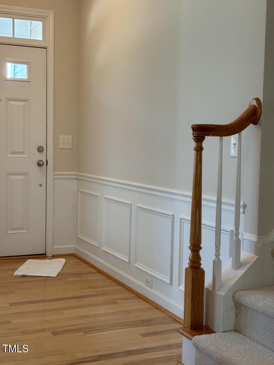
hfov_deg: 28.1
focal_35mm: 52
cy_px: 182
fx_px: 548
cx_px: 137
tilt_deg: -4.3
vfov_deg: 36.8
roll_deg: -1.7
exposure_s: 1/60
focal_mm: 5.96
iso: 100
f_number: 1.6
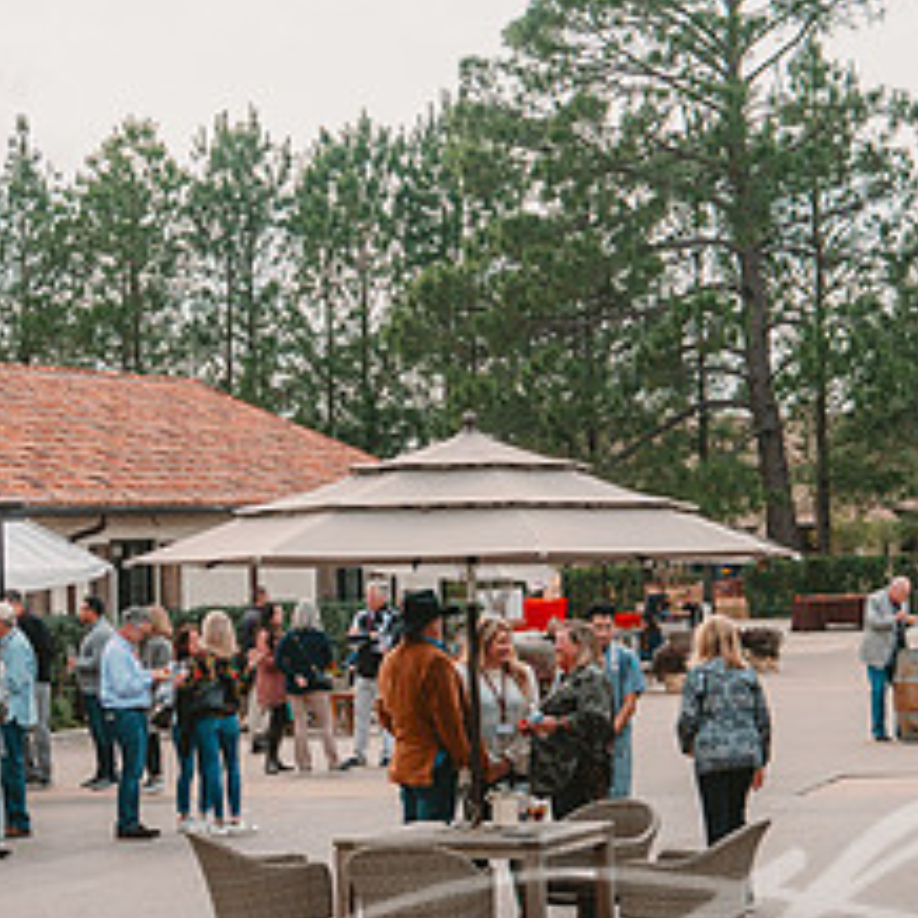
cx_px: 724
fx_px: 3120
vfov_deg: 16.7
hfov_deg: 16.6
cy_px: 560
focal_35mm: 104
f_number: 5.6
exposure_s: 1/320
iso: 80
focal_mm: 46
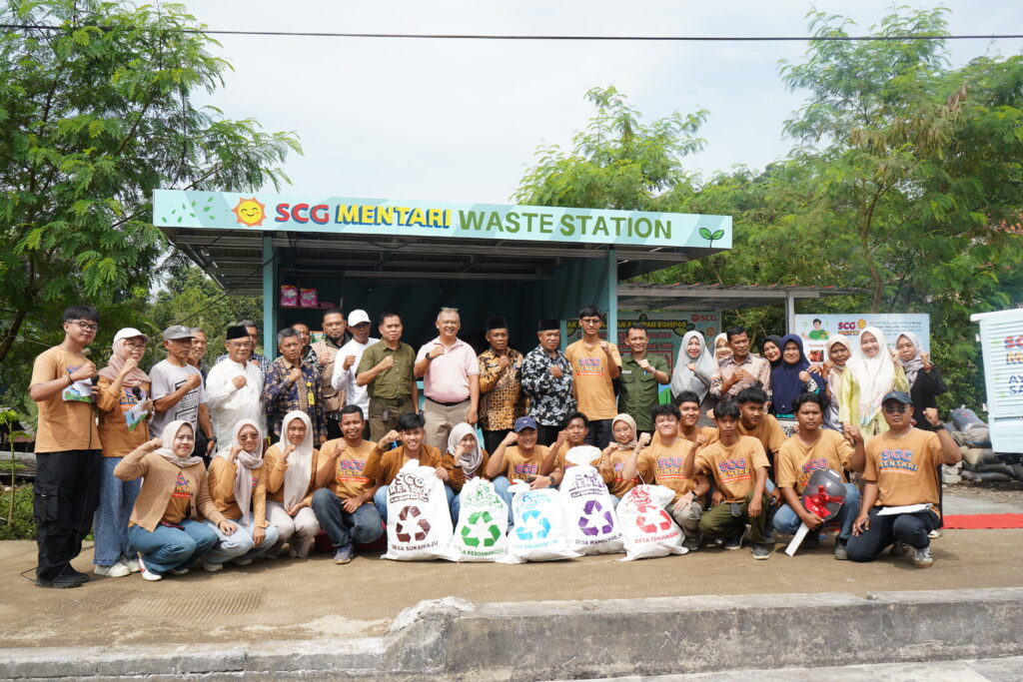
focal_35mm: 30
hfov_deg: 61.9
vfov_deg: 43.6
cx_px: 512
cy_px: 341
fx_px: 853
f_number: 8
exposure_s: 1/160
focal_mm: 30
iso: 100
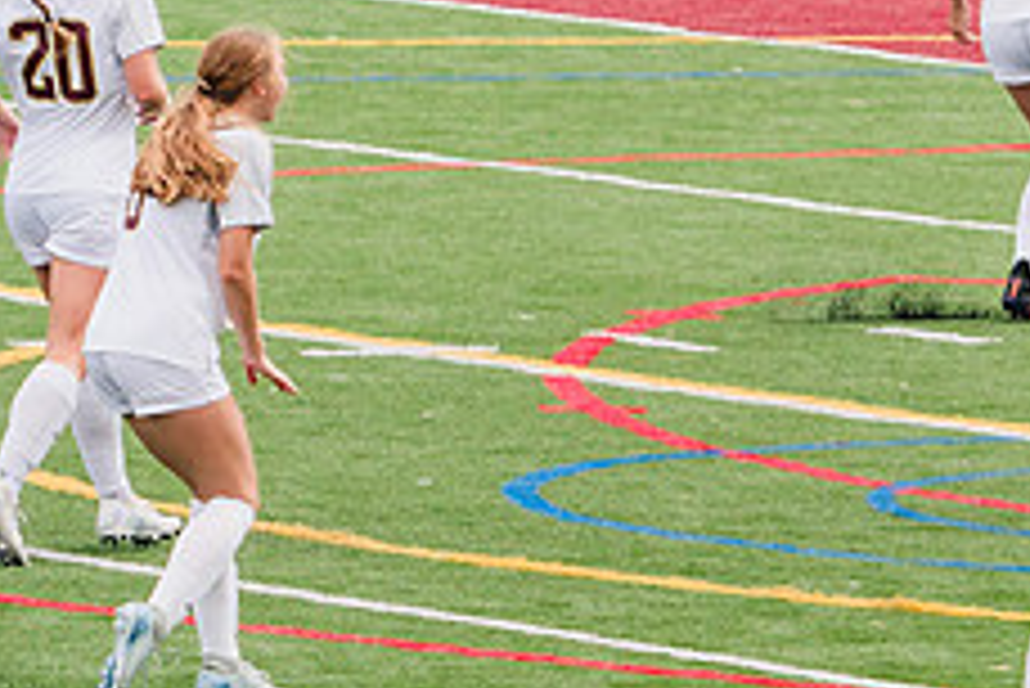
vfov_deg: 1.7
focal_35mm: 802
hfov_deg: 2.6
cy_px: 423
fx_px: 22960
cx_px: 1376
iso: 640
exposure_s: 1/1600
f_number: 5.6
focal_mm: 200
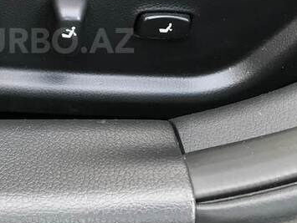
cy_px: 41
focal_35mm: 52
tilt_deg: -39.6
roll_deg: +1.5
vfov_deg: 27.5
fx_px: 447
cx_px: 49
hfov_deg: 35.3
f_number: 1.8
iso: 40
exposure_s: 1/23
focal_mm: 3.99
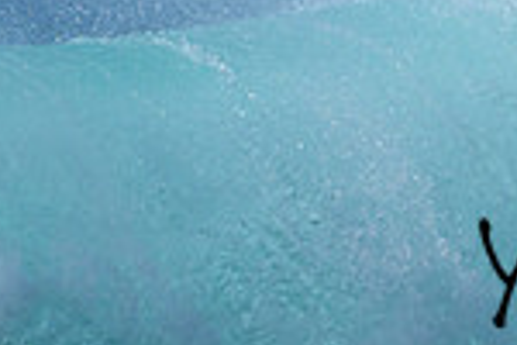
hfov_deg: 0.5
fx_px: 55530
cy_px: 243
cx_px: 834
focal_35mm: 3867
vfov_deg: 0.4
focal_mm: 1000
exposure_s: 1/2000
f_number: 11
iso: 800
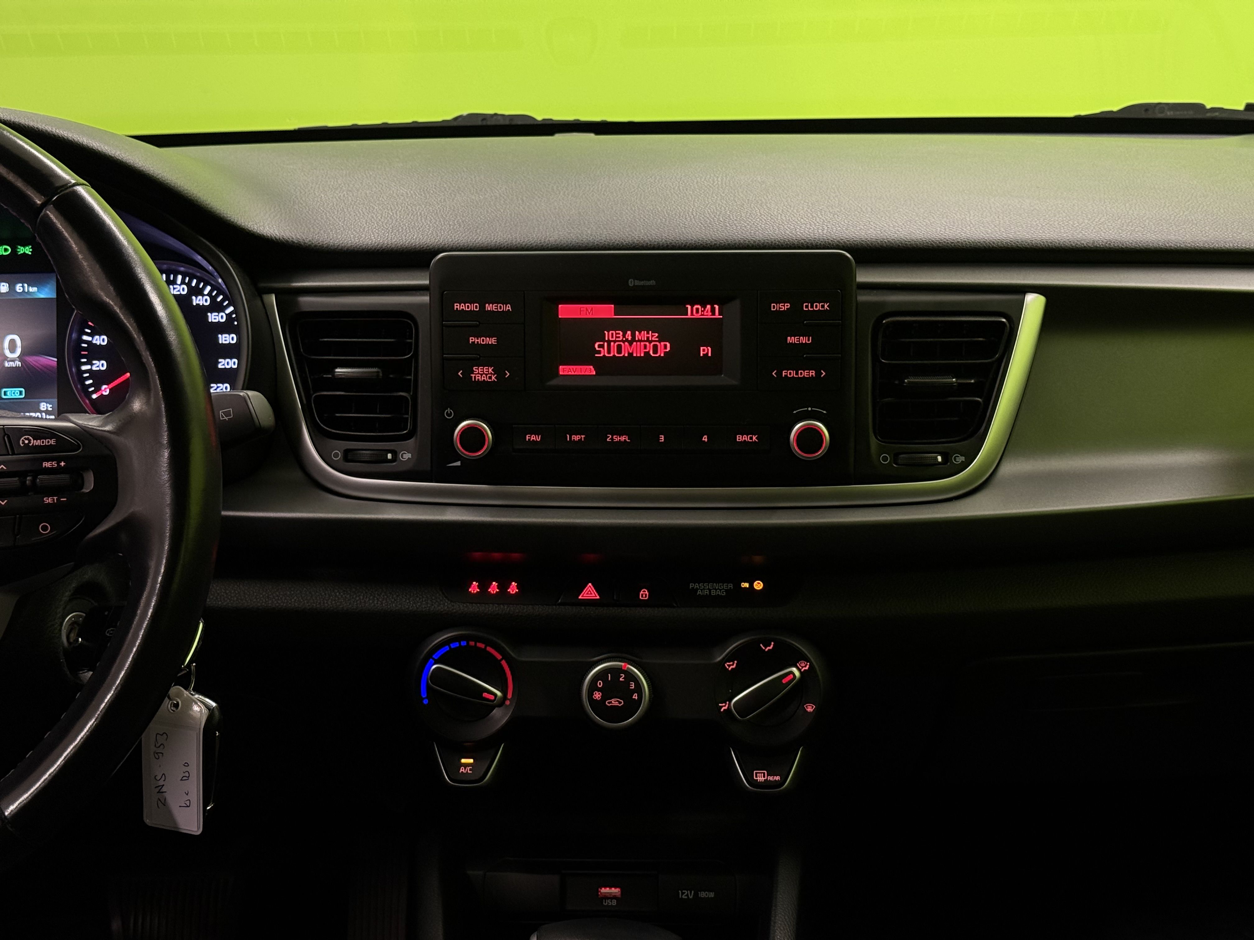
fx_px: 1739
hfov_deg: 39.7
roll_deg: +1.3
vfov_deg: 30.3
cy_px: 470
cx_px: 627
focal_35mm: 48
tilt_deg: -15.7
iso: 125
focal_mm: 6.76
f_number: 1.78
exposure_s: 1/50
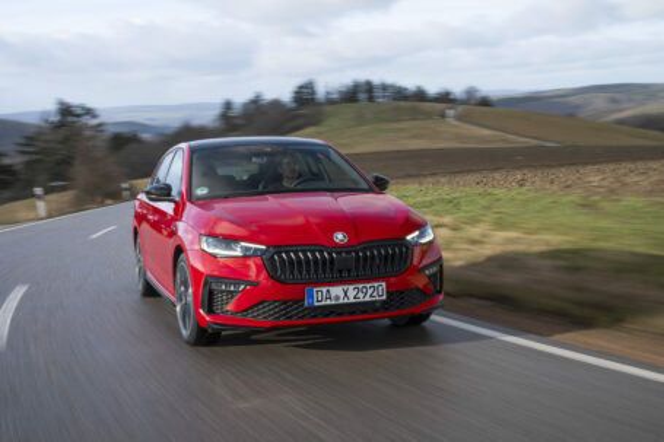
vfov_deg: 29.2
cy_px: 221
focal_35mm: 46
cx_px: 332
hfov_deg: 42.8
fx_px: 848
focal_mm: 46
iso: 100
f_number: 18
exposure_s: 1/20
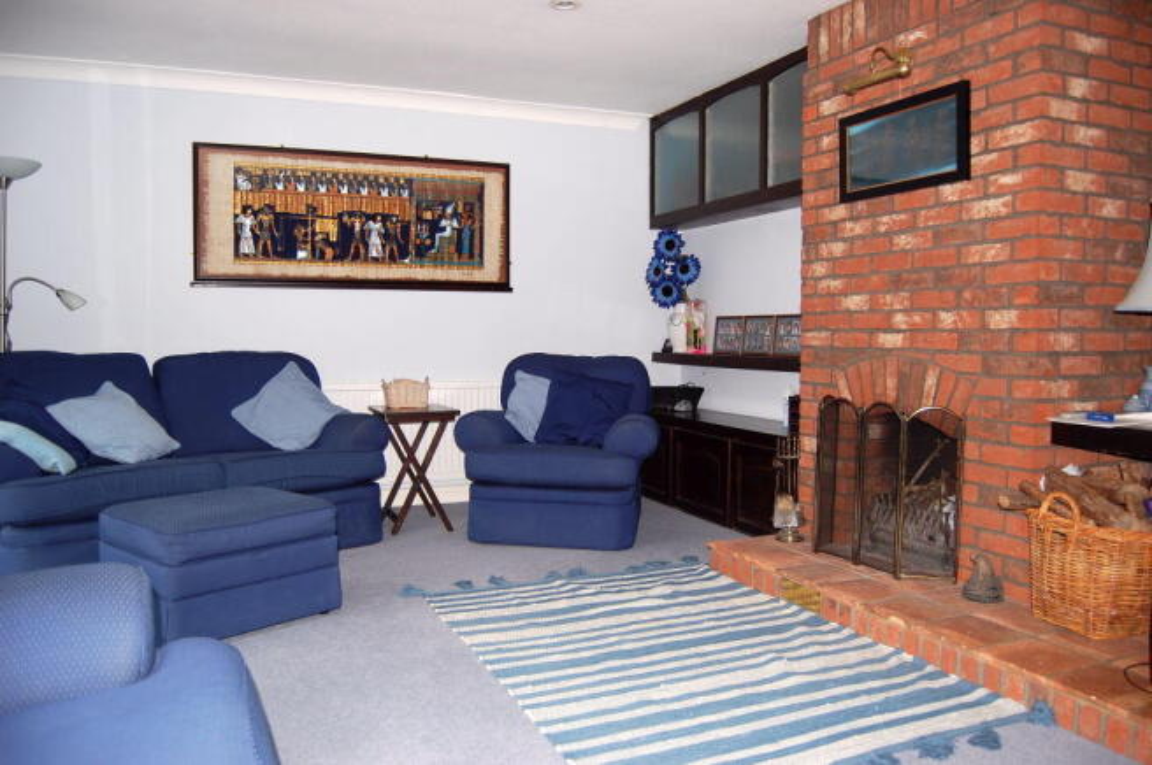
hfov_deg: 67.4
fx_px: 863
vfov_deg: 47.8
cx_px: 576
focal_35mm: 27
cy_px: 382
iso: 200
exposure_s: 1/60
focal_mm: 18
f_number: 3.5
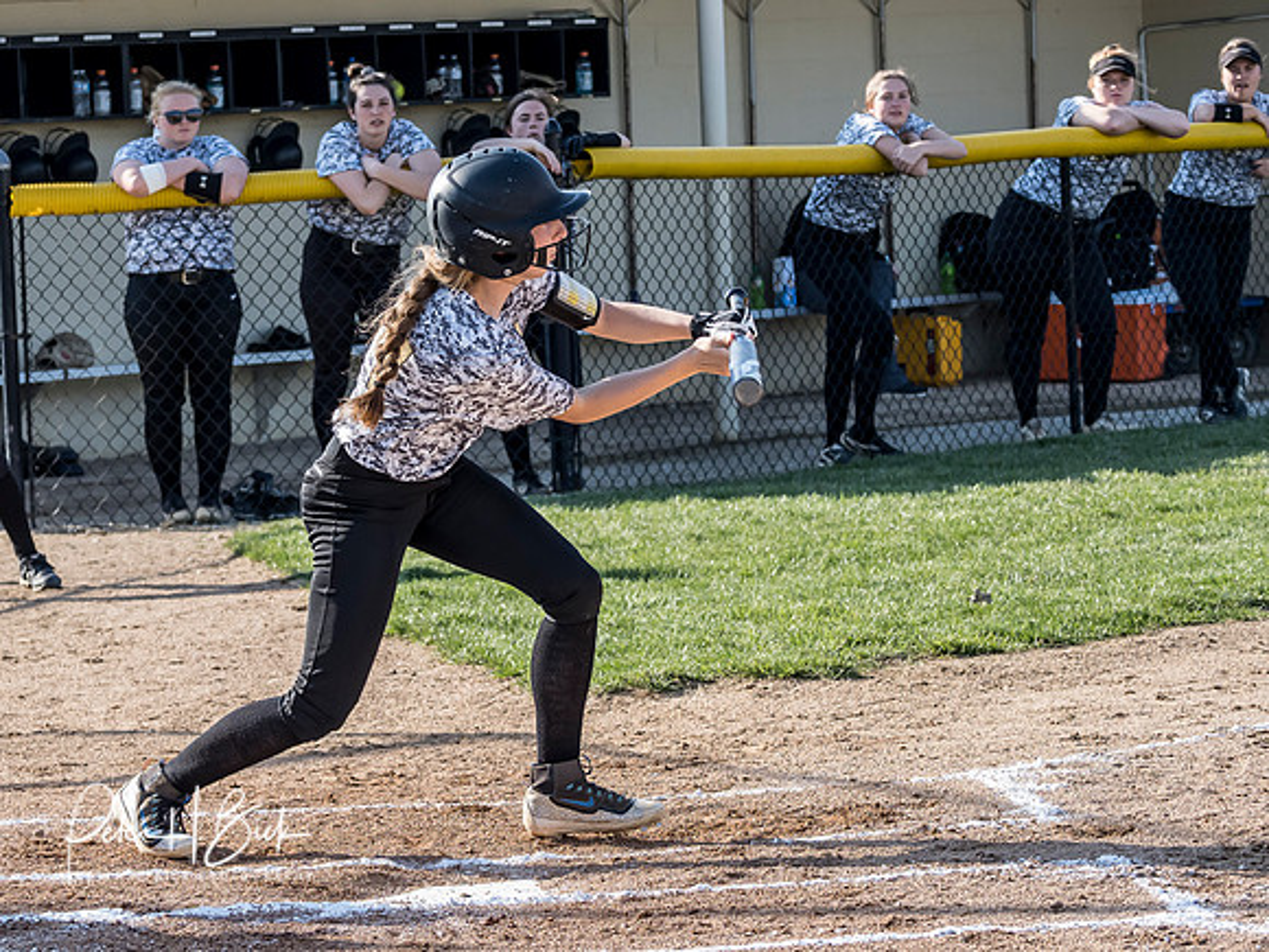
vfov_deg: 7.7
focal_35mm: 192
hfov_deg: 10.3
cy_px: 379
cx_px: 441
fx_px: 7035
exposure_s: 1/1000
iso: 400
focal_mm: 73
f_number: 5
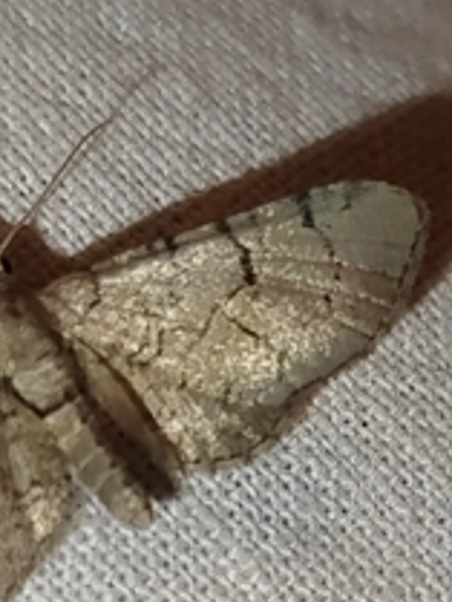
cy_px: 565
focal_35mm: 153
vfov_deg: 12.8
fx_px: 2661
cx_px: 204
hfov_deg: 9.7
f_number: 1.7
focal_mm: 5.31
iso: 80
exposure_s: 1/100
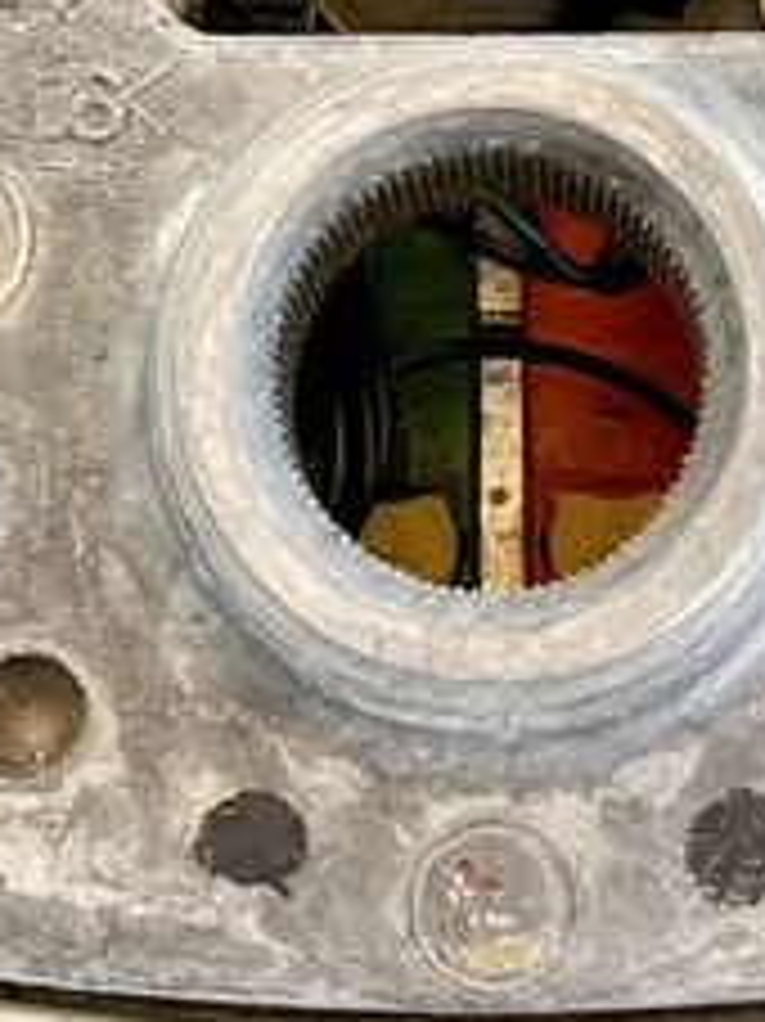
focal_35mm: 153
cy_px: 7
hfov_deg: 9.7
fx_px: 4513
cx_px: 522
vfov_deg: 12.8
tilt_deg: -80.6
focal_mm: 5.7
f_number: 1.5
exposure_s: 1/121
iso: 100
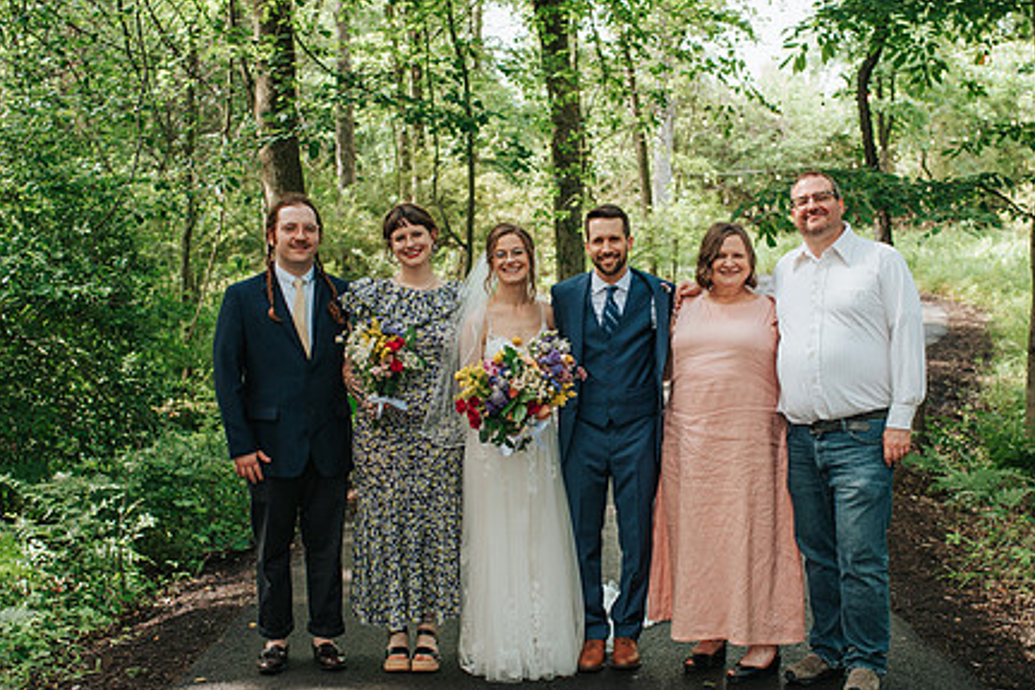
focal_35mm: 54
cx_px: 586
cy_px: 373
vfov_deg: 25.1
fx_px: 1552
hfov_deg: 36.8
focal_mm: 35
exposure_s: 1/200
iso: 250
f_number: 3.2
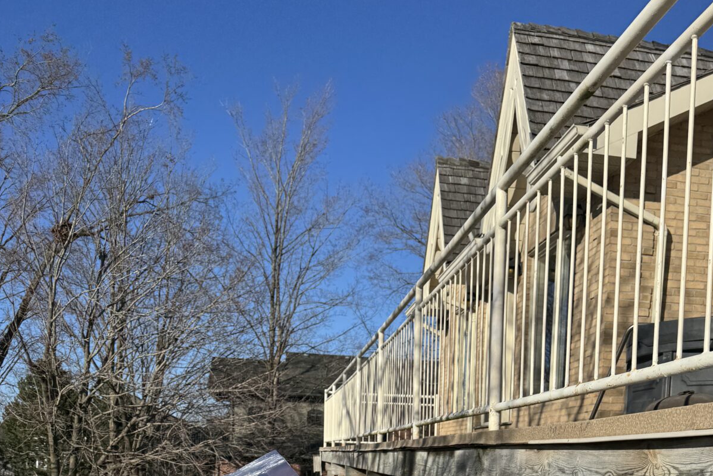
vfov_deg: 30.5
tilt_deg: -2.1
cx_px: 424
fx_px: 792
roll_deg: -3.9
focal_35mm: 40
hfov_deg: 48.2
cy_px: 501
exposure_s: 1/5814
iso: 80
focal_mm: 6.76
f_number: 1.78
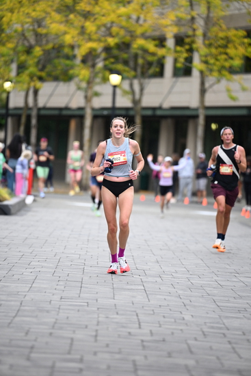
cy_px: 188
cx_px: 126
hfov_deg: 6.9
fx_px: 2090
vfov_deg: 10.3
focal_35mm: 200
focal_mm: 200
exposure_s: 1/1600
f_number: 2.8
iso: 1000
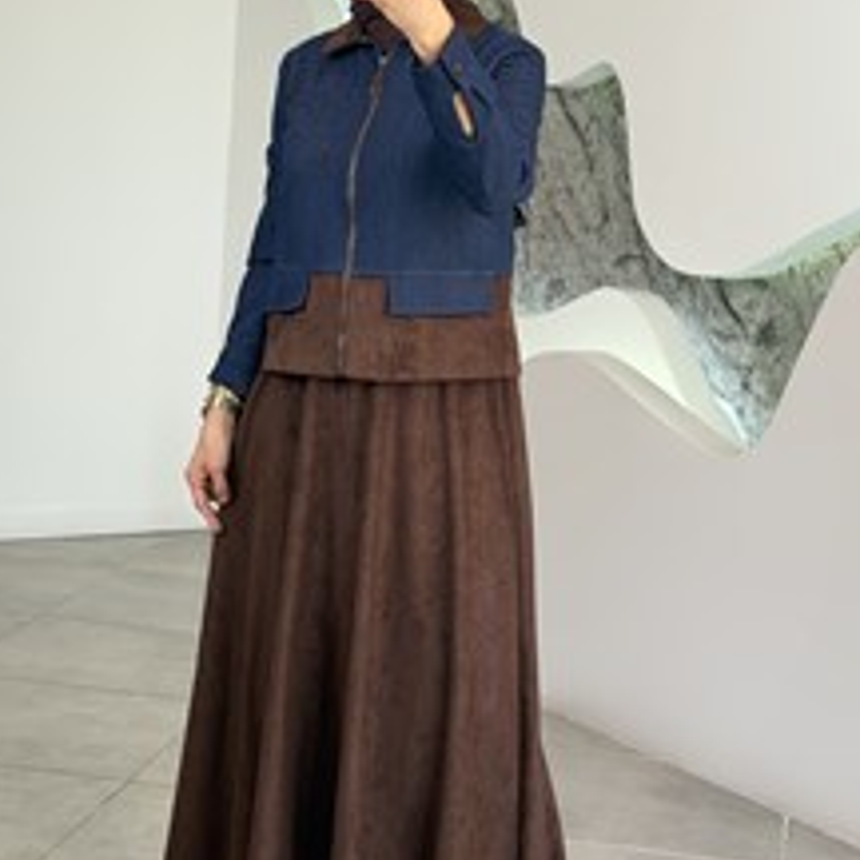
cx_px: 362
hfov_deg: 21.4
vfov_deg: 21.3
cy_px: 265
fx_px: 2277
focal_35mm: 81
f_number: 1.78
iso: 64
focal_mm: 6.76
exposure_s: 1/125
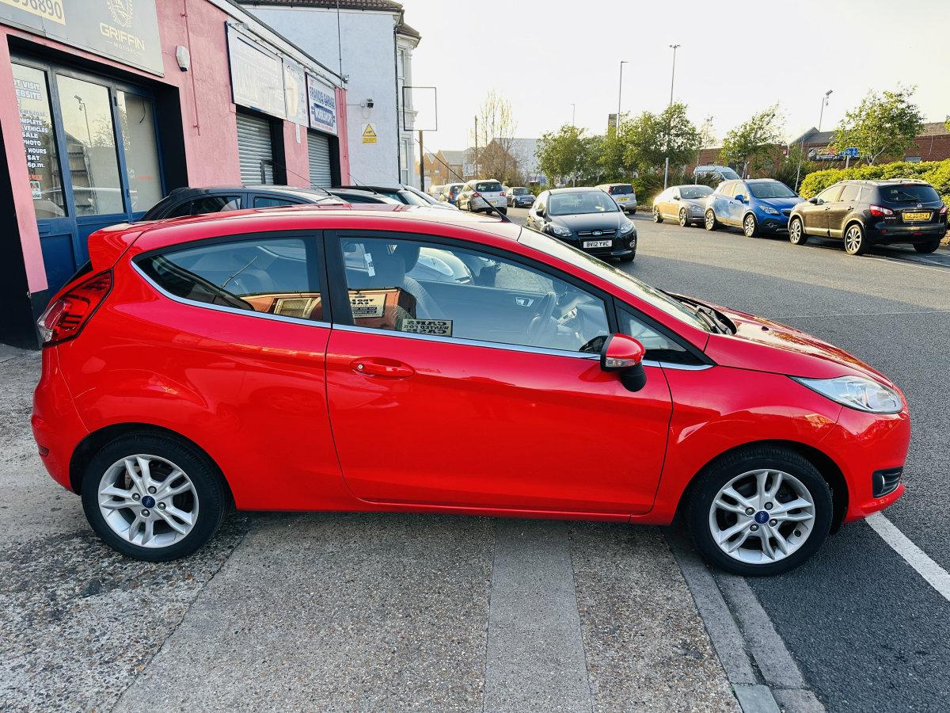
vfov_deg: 56.8
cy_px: 356
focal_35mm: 24
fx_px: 659
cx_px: 475
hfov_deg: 71.6
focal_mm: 6.86
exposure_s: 1/401
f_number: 1.78
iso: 80
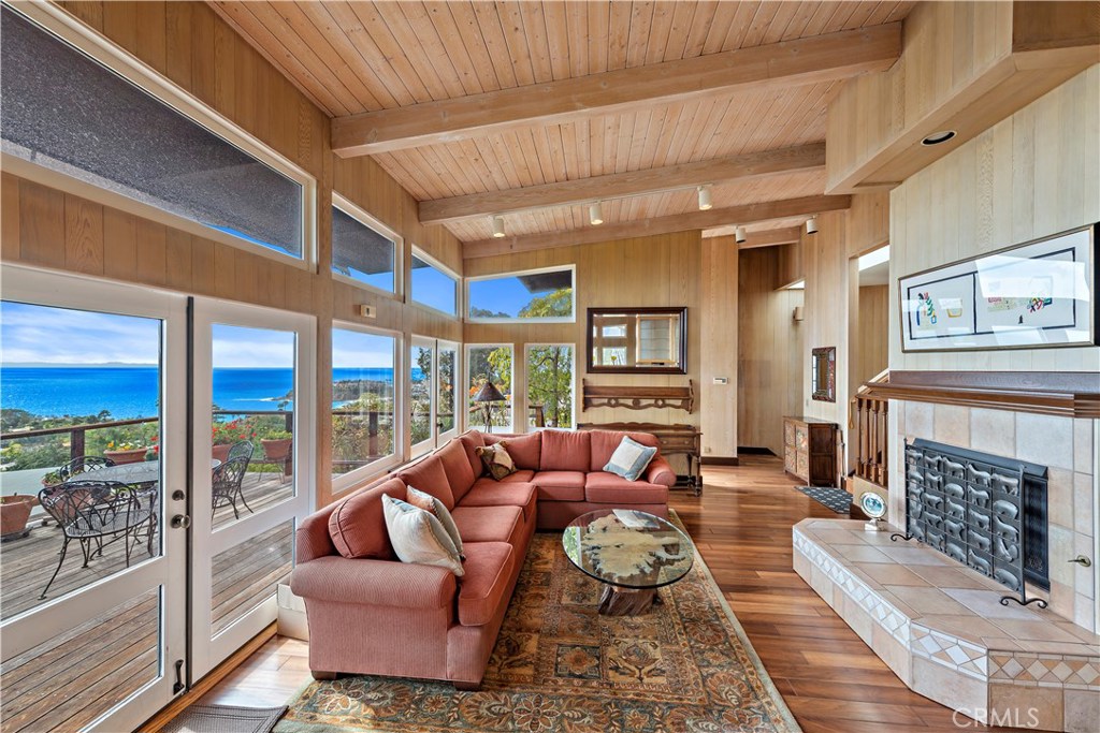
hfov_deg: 104.2
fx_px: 428
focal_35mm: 14
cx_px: 550
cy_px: 366
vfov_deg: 81.2
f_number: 7.1
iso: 160
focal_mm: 14
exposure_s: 1/10
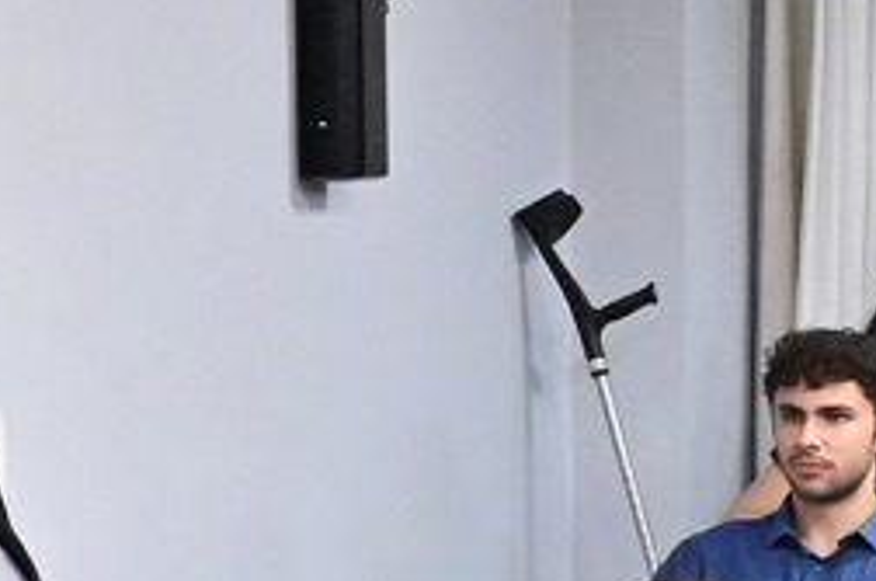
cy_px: 412
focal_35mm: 159
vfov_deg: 8.6
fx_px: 3862
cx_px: 1502
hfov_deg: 12.0
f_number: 5
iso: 4000
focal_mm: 20
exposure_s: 1/250
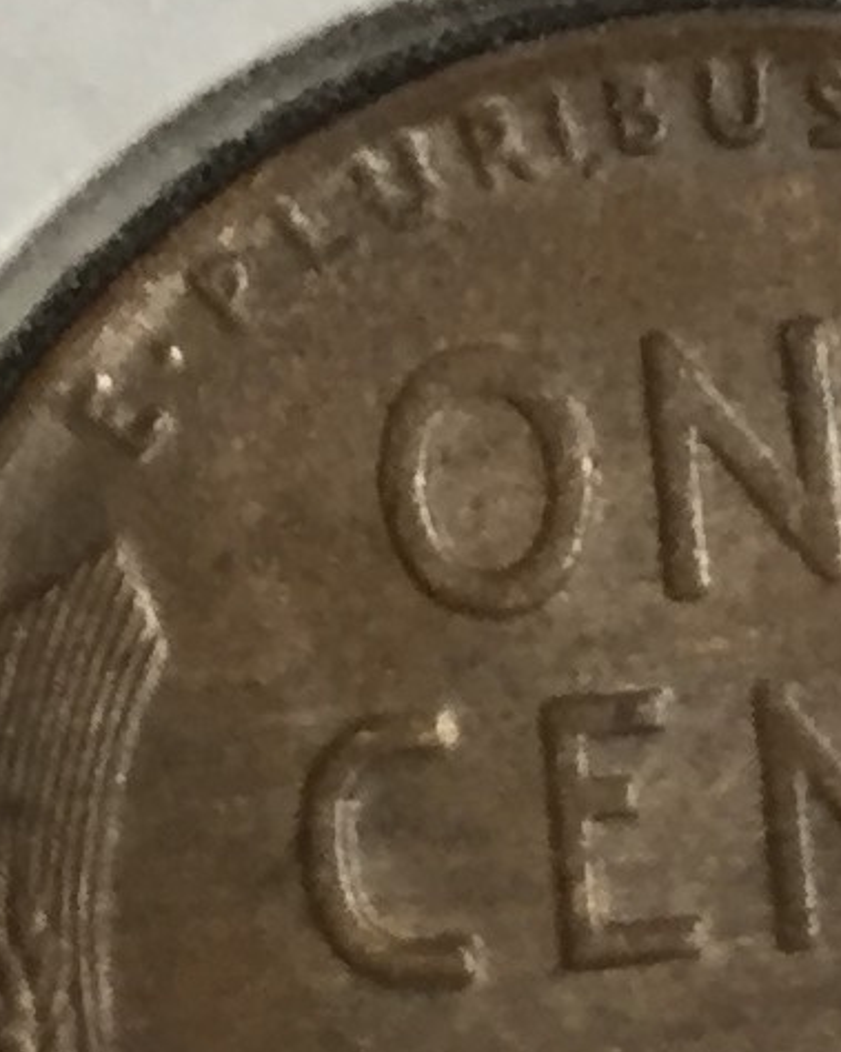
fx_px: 2428
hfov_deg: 19.4
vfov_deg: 23.2
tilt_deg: -67.9
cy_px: 1097
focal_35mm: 78
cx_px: 731
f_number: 2.2
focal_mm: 4.15
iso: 100
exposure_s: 1/30
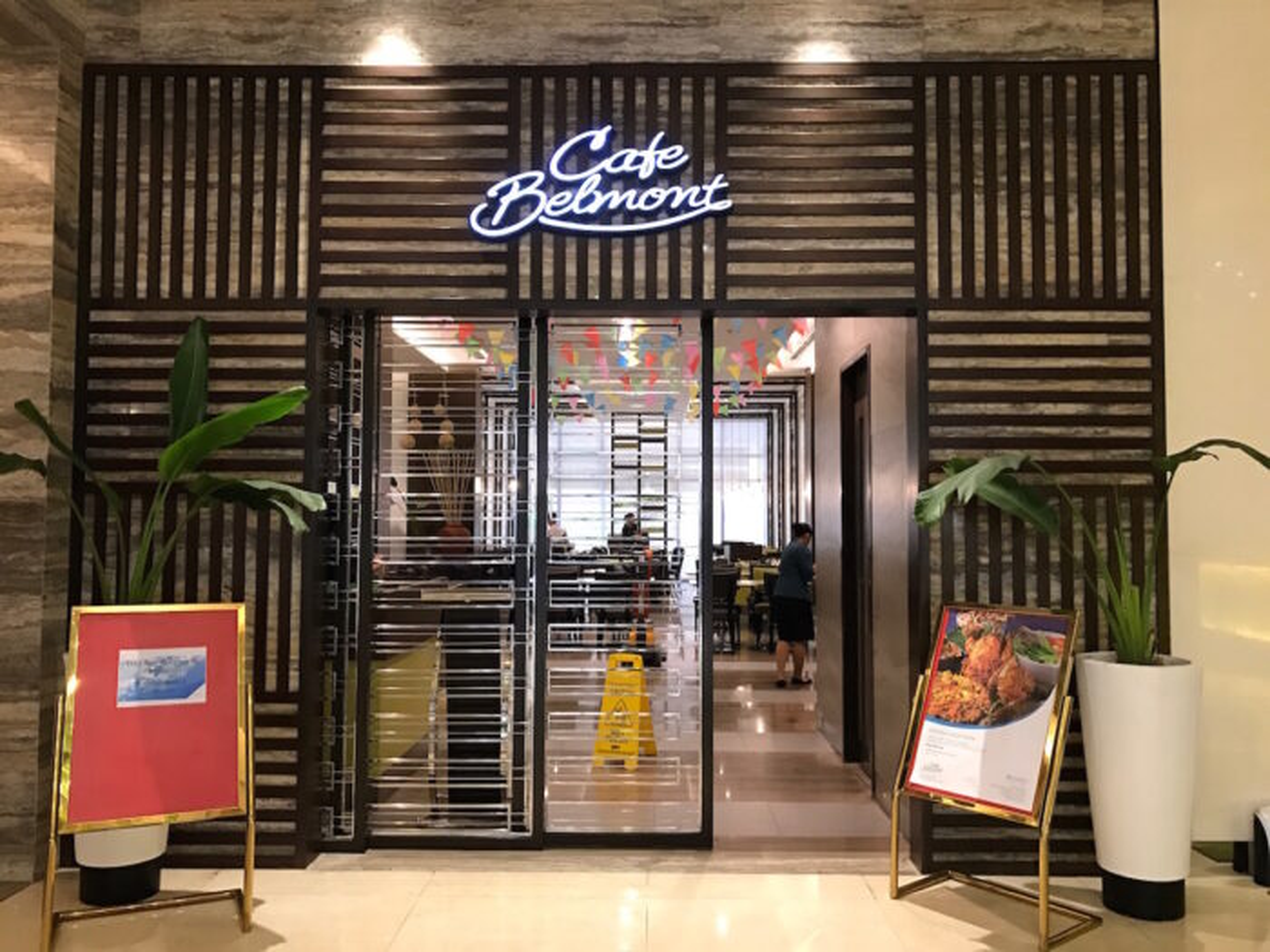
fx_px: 1027
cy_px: 476
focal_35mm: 28
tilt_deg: +2.7
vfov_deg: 49.7
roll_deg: +0.3
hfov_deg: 63.4
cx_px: 635
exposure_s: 1/15
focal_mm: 3.99
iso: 80
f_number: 1.8
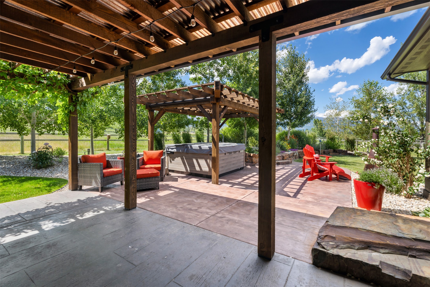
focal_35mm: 16
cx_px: 215
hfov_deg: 96.7
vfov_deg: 73.7
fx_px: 191
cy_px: 144
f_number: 9
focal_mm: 16
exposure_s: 1/60
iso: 250
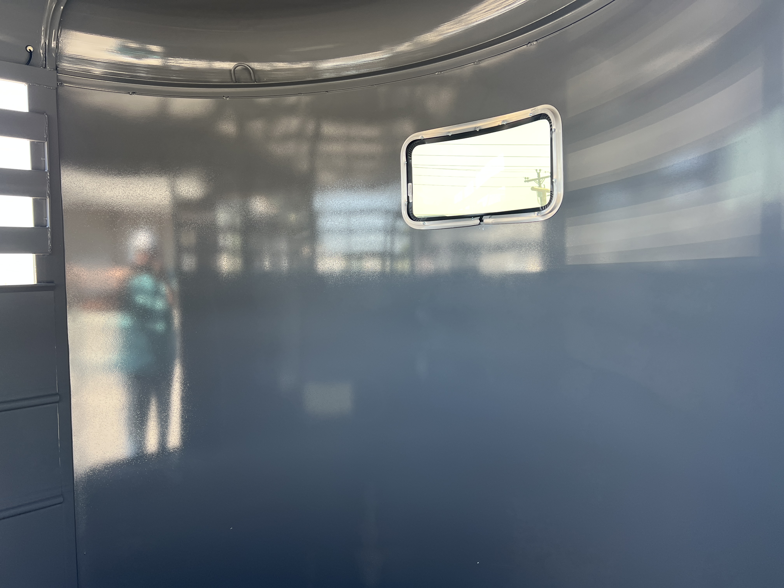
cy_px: 294
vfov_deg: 53.1
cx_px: 392
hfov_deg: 67.3
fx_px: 589
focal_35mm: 26
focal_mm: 5.7
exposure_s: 1/121
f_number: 1.5
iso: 50
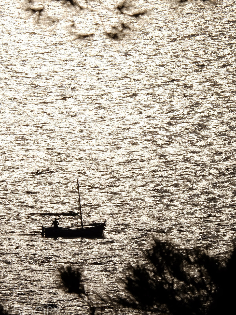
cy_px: 148
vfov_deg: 5.5
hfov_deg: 4.1
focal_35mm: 360
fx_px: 3272
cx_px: 129
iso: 200
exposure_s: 1/1000
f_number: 22
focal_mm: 200
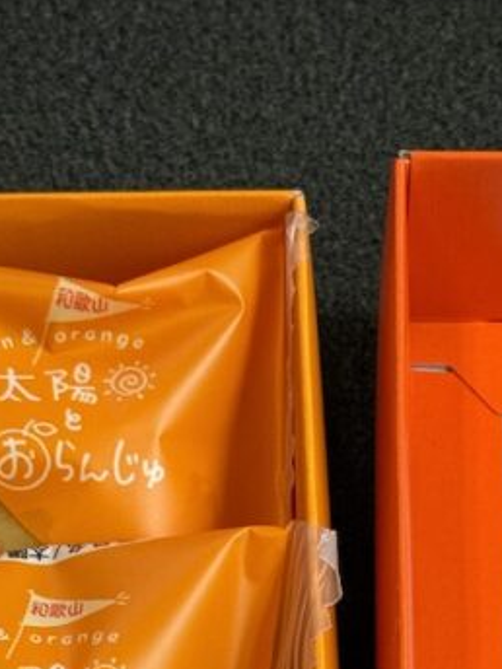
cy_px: 978
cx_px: 364
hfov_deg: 10.4
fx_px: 2765
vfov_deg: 13.1
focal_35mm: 143
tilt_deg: -68.7
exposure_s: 1/72
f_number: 1.78
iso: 100
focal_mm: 6.86
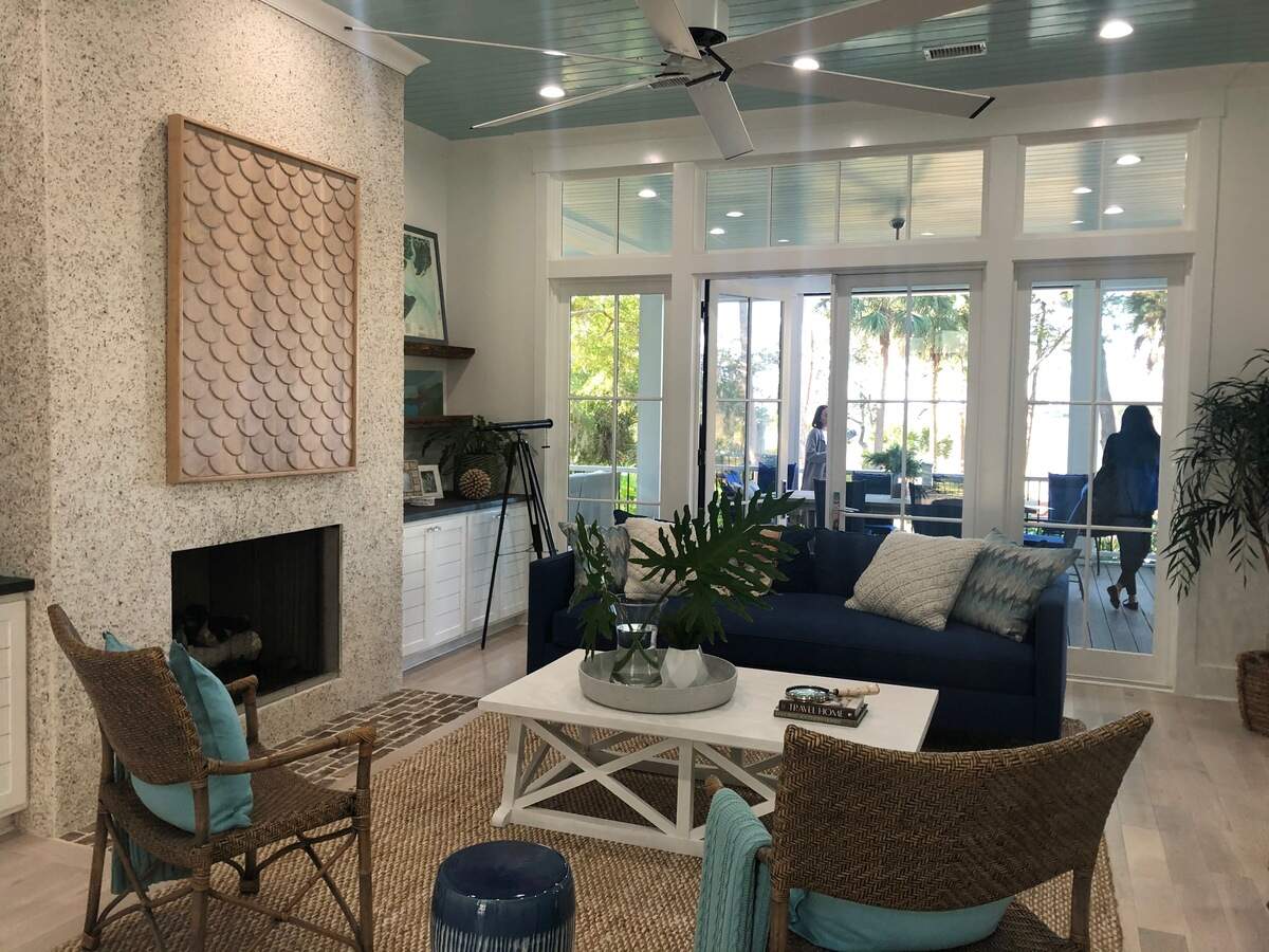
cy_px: 476
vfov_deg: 49.7
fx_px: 1026
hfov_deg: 63.4
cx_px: 634
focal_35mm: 28
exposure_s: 1/30
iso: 32
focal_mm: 3.99
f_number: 1.8
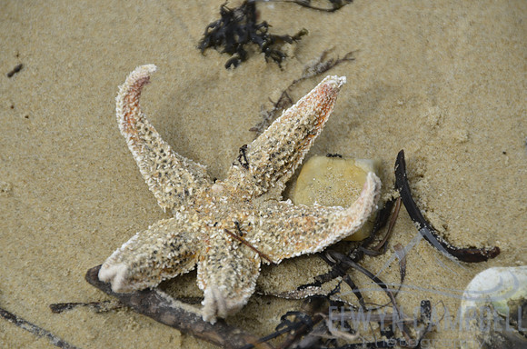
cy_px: 174
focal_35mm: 300
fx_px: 4382
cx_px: 264
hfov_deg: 6.9
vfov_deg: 4.6
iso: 200
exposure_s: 1/500
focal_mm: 200
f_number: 6.3
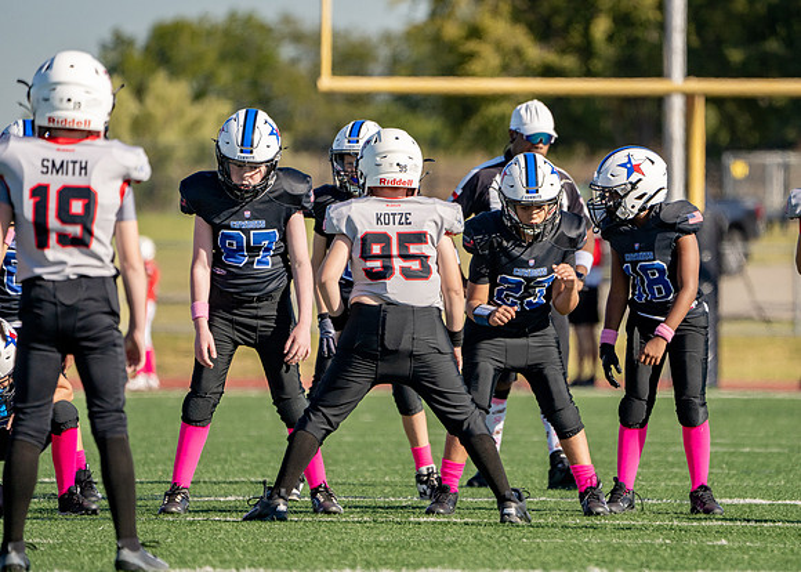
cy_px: 280
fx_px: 11716
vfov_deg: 2.8
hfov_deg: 3.9
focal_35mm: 515
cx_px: 524
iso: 320
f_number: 5.6
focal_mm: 400
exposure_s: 1/2000
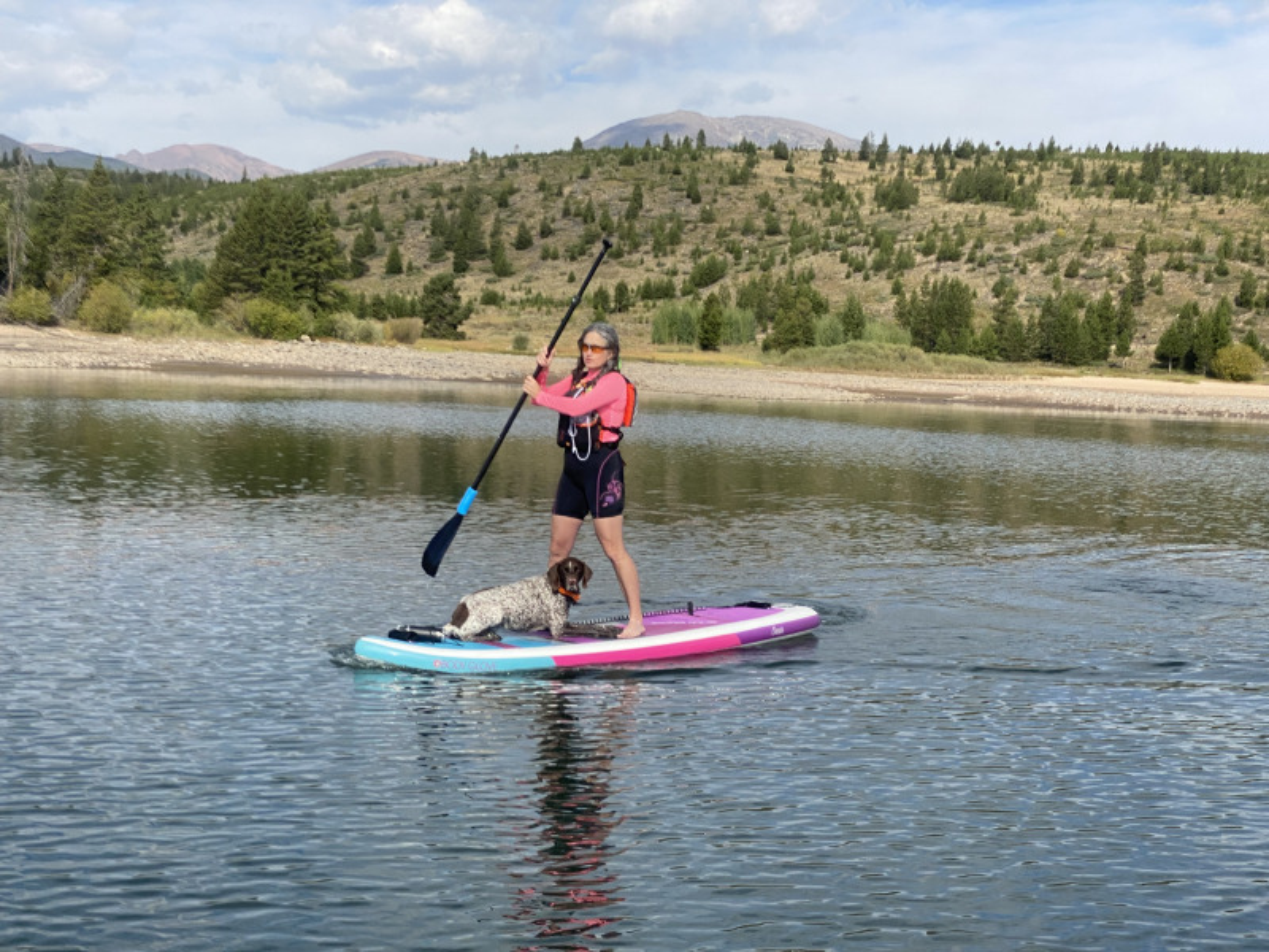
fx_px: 1906
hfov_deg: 36.8
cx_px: 634
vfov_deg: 28.0
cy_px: 476
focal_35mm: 52
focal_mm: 6
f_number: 2
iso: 20
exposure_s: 1/1332
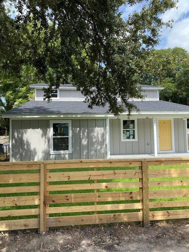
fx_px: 189
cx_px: 94
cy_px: 126
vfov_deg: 67.3
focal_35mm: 26
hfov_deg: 53.0
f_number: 1.8
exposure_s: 1/1082
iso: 32
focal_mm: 4.25
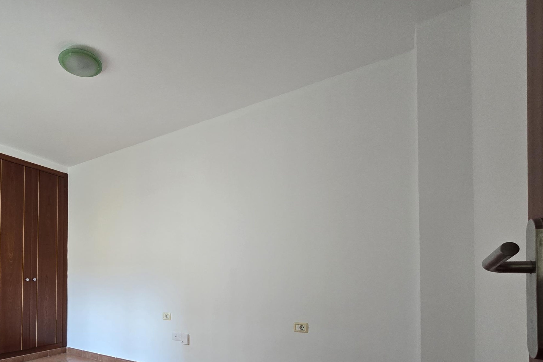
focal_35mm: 19
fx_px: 287
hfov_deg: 84.6
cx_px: 191
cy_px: 274
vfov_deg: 60.8
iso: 250
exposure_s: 1/100
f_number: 2.2
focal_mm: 2.2
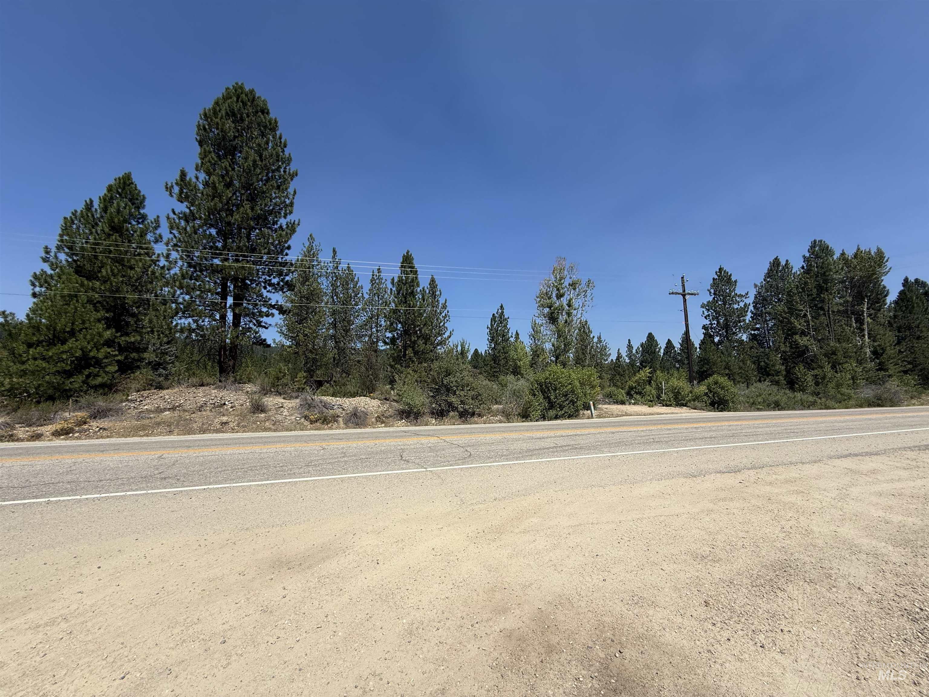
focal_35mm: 14
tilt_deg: +7.1
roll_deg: +0.3
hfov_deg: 102.1
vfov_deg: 85.7
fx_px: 376
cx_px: 464
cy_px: 348
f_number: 2.2
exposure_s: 1/2717
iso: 50
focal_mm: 2.22
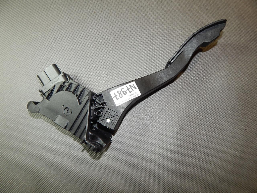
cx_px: 128
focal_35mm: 23
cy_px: 96
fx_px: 171
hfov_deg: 73.9
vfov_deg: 58.9
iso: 200
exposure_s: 1/30
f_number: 3
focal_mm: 4
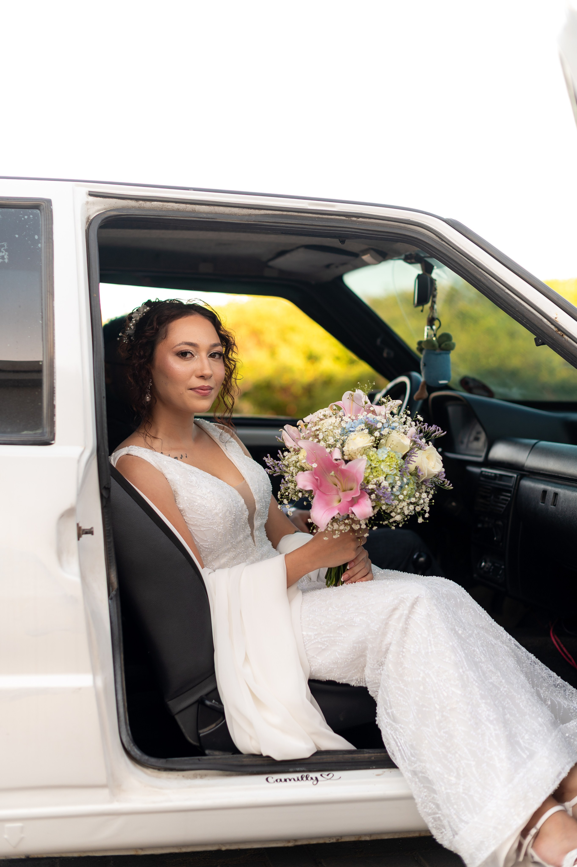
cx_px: 288
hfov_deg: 27.0
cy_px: 434
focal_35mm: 50
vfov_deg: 39.6
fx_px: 1204
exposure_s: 1/640
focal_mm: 50
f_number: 1.8
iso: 250
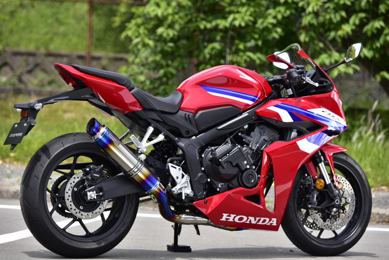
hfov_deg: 14.6
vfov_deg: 9.8
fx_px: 1513
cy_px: 130
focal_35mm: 140
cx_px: 194
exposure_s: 1/640
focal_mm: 140
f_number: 5
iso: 100
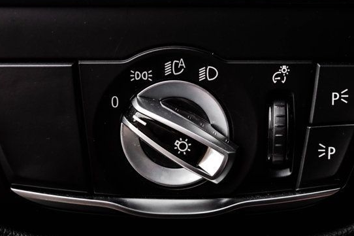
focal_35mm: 92
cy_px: 114
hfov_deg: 22.1
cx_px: 217
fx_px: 904
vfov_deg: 14.9
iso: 640
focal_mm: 55
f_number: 7.1
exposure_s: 1/200
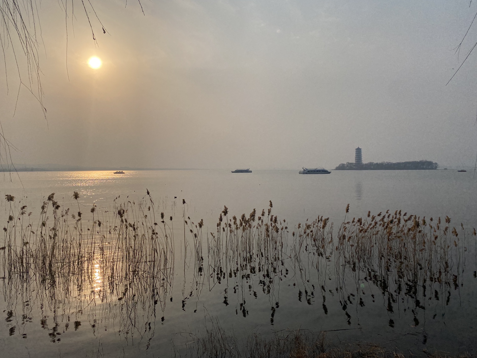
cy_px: 173
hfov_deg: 65.3
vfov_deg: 51.3
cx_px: 230
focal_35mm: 27
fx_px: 372
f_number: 1.8
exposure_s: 1/7692
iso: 32
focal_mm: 4.25
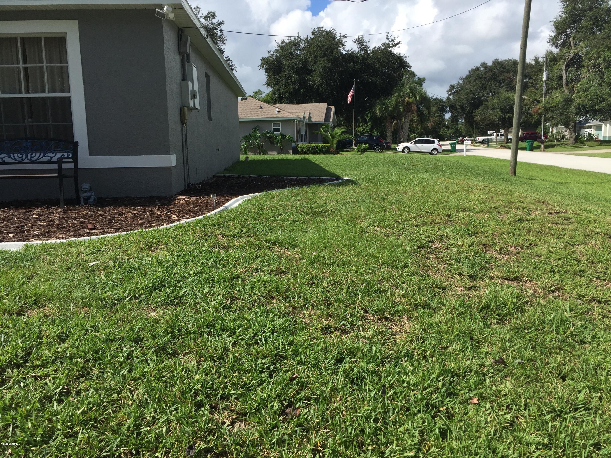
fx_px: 512
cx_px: 306
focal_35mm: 29
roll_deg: +0.1
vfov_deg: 48.2
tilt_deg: -10.3
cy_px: 229
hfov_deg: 61.7
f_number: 2.2
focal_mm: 4.15
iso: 32
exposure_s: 1/1980
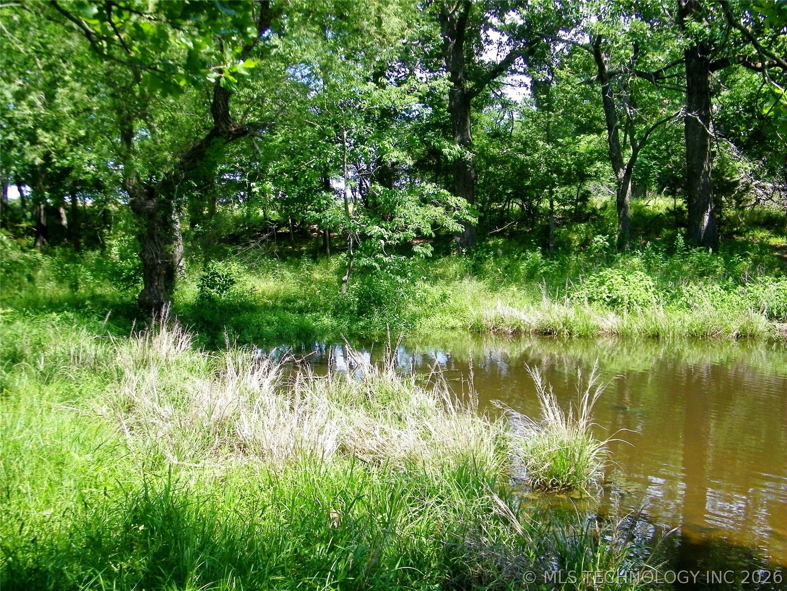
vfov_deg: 37.7
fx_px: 864
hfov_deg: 49.0
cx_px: 394
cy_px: 296
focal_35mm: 38
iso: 100
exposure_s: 1/125
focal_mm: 6.8
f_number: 7.4
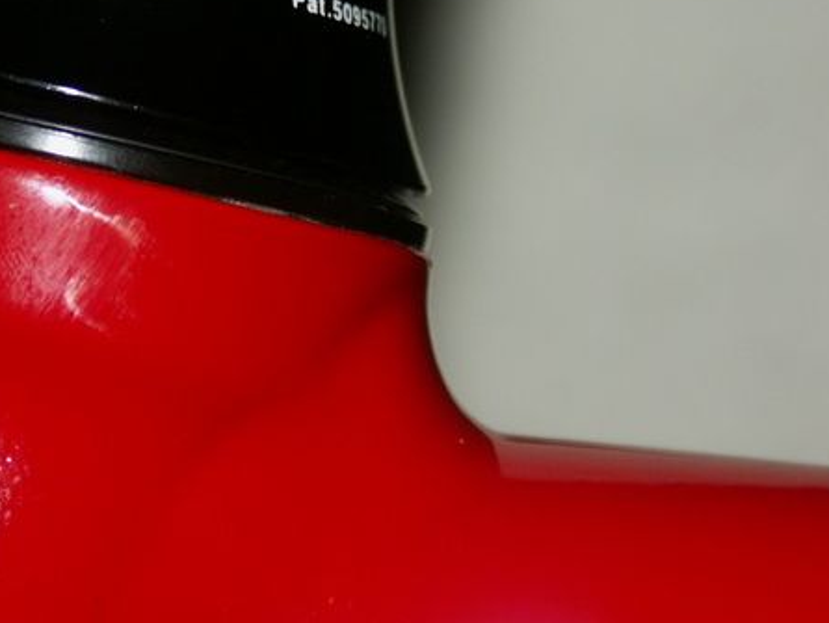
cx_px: 192
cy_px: 180
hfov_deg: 6.1
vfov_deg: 4.6
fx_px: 7787
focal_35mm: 325
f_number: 3.5
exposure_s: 1/200
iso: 100
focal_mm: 50.8
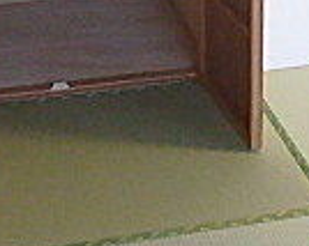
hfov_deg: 19.5
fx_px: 896
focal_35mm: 98
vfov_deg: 14.5
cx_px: 196
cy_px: -131
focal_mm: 3.7
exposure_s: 1/25
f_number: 3.5
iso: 800
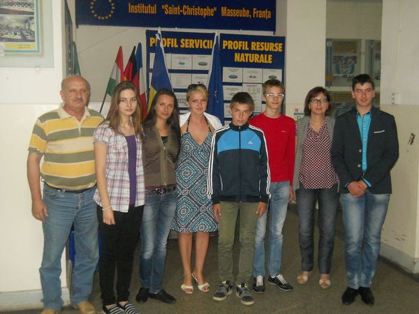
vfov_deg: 35.1
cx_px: 210
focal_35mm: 41
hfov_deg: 45.8
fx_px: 496
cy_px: 157
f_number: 3.1
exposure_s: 1/30
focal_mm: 6.72
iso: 500
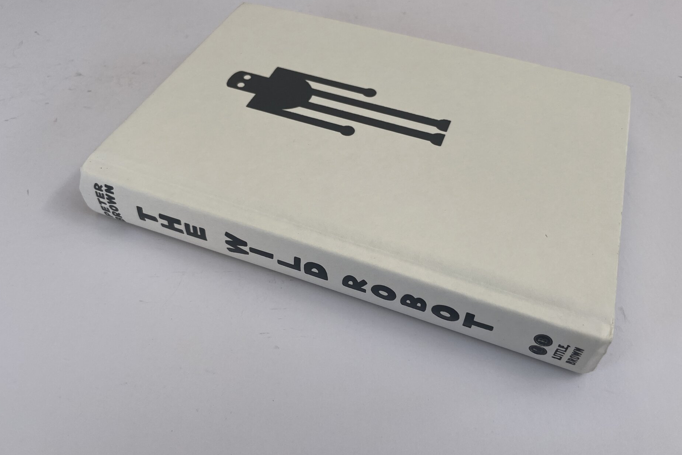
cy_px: 212
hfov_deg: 65.5
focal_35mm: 28
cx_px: 348
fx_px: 530
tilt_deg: -49.7
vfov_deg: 46.4
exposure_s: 1/651
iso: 32
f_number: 1.6
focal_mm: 4.2
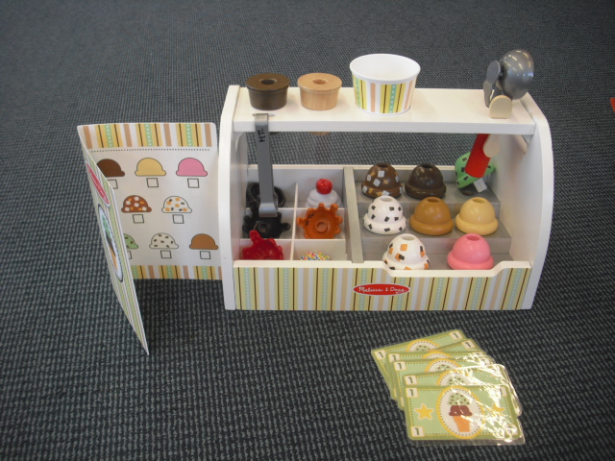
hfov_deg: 49.0
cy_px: 230
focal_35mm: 38
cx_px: 308
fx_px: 675
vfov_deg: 37.7
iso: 100
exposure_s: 1/80
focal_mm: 6.2
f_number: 2.8
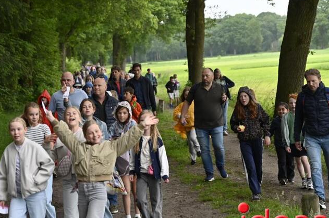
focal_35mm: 110
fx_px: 1004
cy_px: 89
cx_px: 104
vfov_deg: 12.4
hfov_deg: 18.5
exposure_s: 1/250
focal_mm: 70
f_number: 3.2
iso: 400
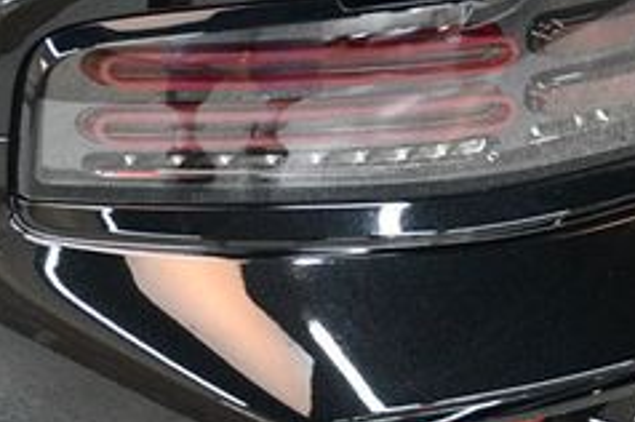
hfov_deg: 16.9
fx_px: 2131
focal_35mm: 121
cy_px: 291
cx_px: 288
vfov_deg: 11.3
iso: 3200
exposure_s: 1/60
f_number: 4
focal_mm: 30
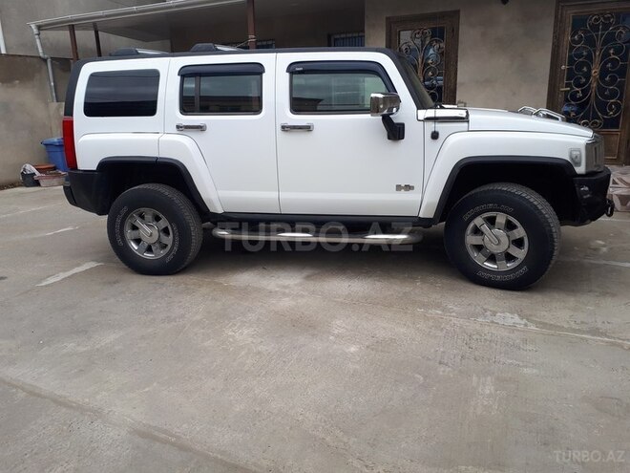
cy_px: 236
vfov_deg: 51.4
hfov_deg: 65.3
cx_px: 315
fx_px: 491
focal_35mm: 27
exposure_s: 1/592
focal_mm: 3.6
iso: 40
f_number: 1.9
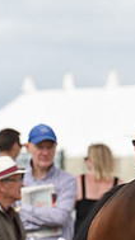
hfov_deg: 2.5
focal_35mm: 483
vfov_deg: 4.5
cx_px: 330
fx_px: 3081
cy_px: 158
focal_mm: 150
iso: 400
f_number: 5.6
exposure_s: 1/1600
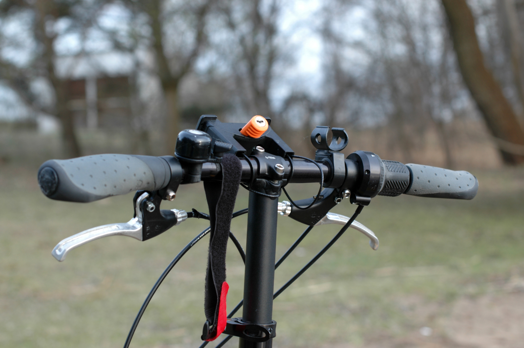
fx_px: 1091
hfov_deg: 27.0
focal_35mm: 75
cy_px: 174
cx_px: 262
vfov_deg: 18.1
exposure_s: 1/60
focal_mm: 50
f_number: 4
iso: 200
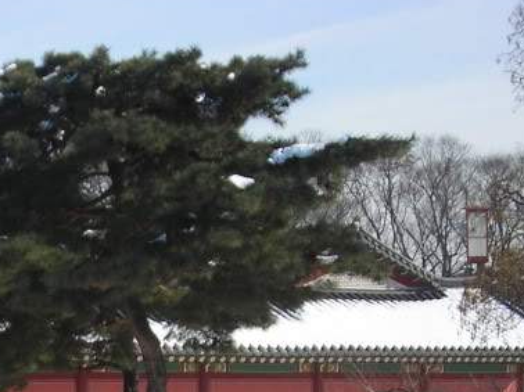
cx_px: -22
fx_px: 1558
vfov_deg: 13.8
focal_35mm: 103
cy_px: 518
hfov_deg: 18.5
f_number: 3.2
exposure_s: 1/450
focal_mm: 6.3
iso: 50
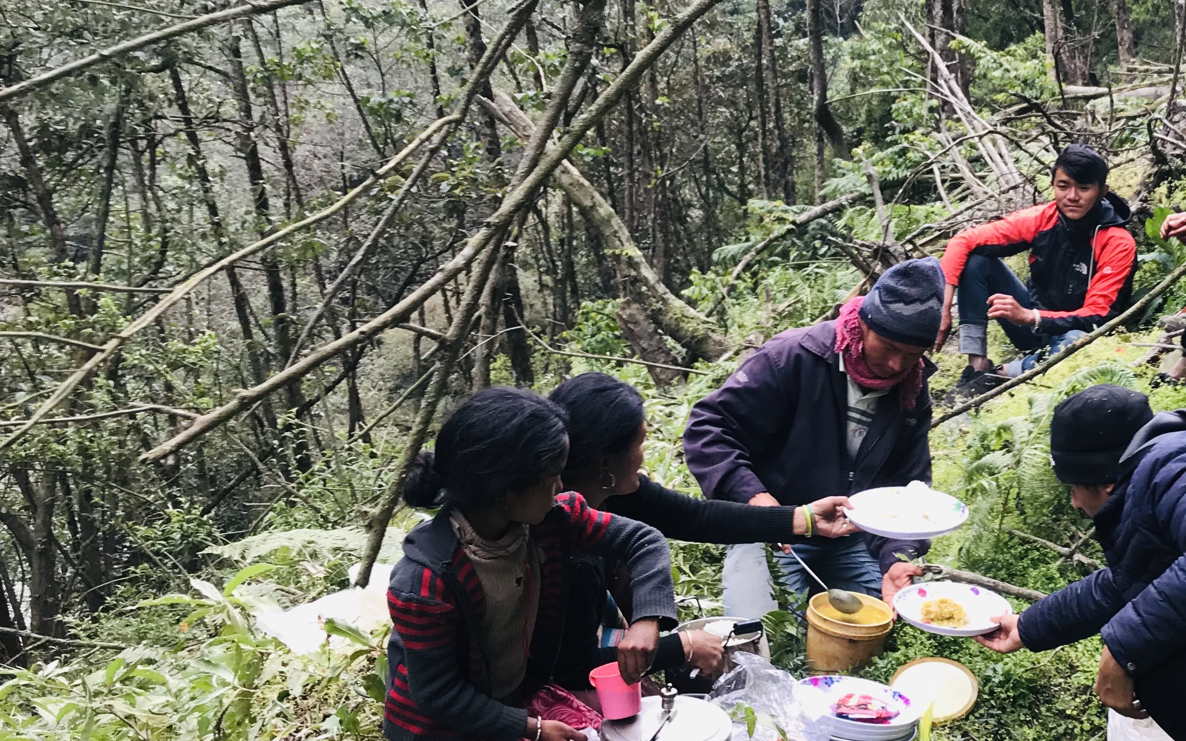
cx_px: 1010
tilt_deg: -12.9
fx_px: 1713
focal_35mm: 53
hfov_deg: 36.4
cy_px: 341
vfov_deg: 24.4
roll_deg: -6.7
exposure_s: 1/100
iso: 32
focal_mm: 3.99
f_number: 1.8
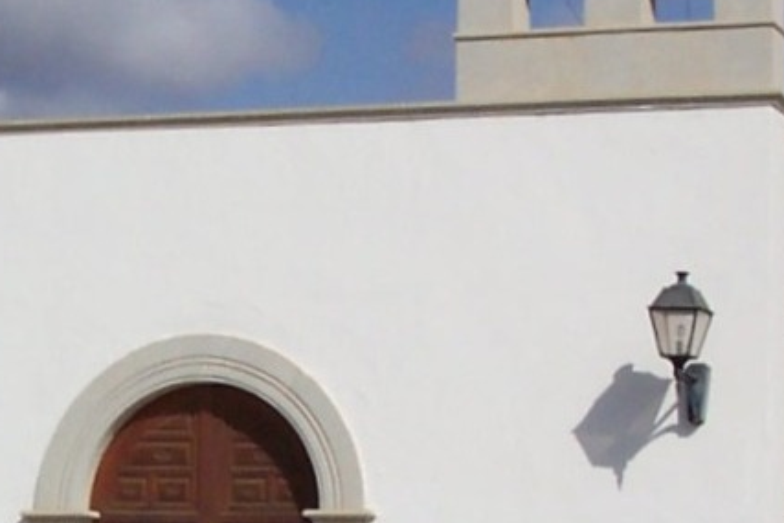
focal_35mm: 89
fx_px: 1939
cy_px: 255
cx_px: 482
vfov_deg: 15.4
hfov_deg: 22.8
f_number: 4.8
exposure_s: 1/1000
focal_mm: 8
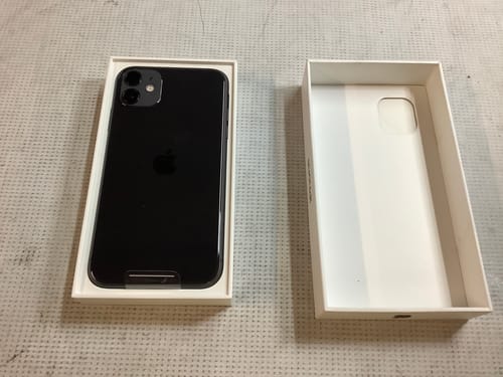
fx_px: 450
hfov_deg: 58.4
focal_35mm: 31
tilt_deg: -65.0
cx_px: 252
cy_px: 188
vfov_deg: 45.4
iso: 100
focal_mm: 3.3
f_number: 2.4
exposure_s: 1/50
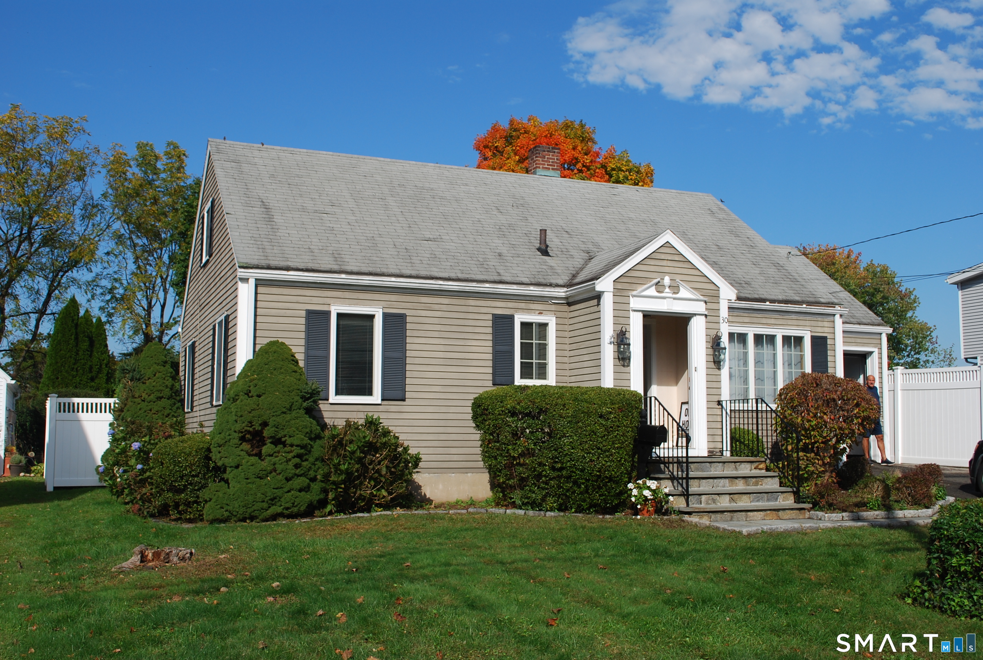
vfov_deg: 37.0
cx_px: 492
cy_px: 330
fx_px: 985
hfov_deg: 53.0
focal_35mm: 36
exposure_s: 1/250
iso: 100
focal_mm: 24
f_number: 8
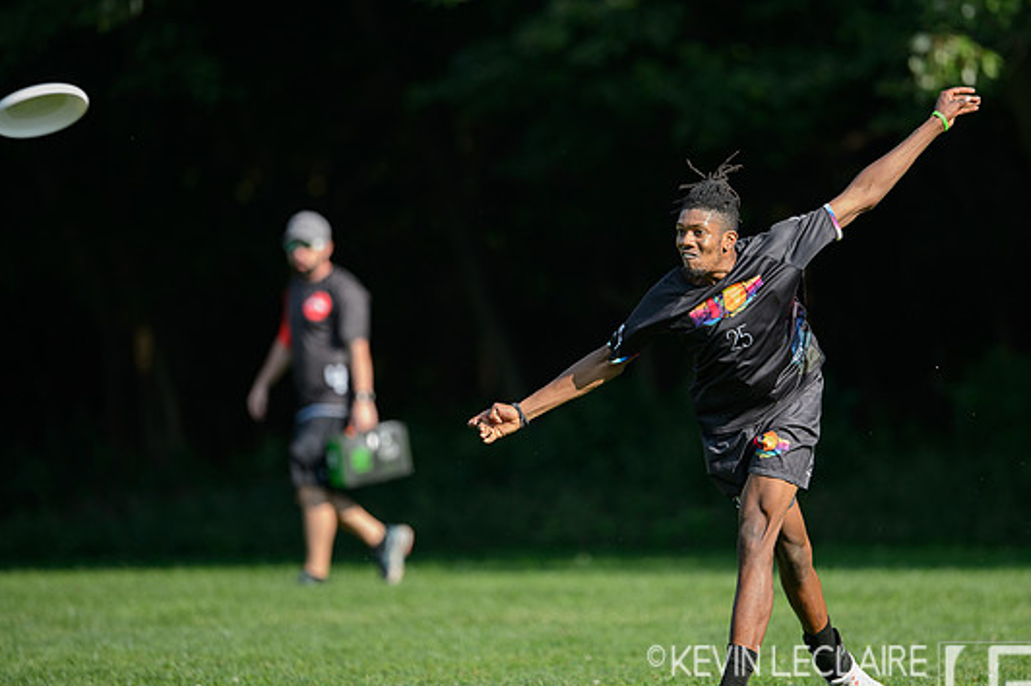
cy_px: 313
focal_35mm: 498
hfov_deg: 4.1
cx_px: 600
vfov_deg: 2.8
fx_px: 14253
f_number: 2.8
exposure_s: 1/1250
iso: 400
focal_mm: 400
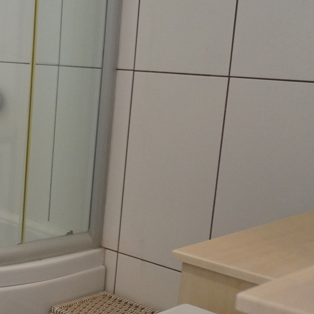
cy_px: 177
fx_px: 708
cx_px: -202
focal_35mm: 69
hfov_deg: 20.2
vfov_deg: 25.0
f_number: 3.5
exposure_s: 1/160
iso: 1600
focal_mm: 16
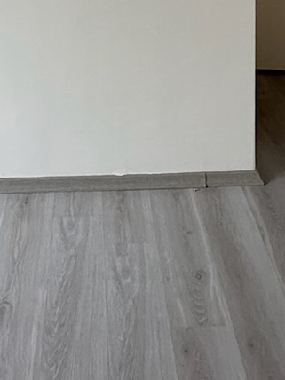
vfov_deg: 23.5
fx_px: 735
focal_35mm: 67
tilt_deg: -0.8
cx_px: 126
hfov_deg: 21.9
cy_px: -183
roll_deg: -1.2
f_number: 2.2
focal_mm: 2.22
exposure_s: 1/99
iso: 125
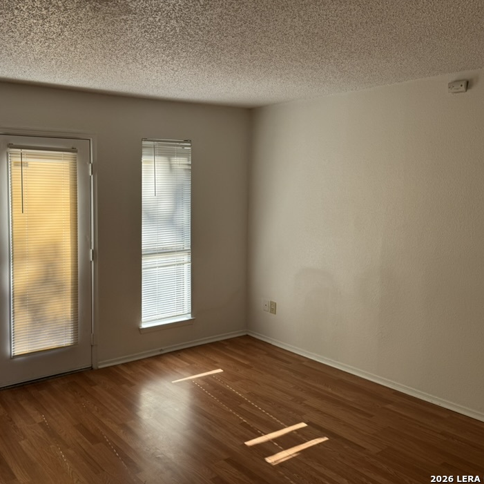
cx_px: 150
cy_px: 220
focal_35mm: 31
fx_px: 490
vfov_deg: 52.5
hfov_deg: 51.3
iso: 80
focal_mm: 6.76
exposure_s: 1/264
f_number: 1.78
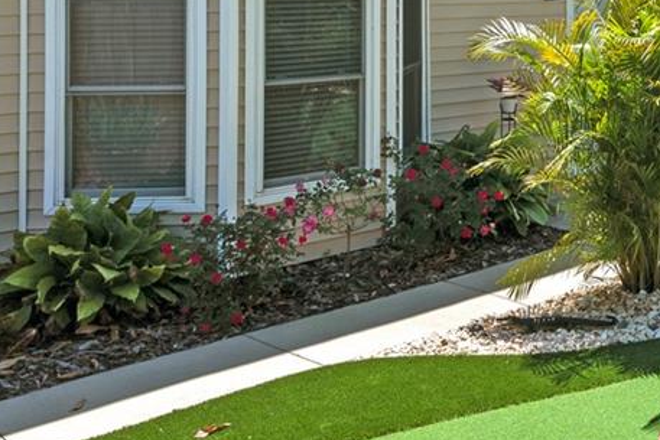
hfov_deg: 31.8
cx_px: 715
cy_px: -8
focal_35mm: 56
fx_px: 1027
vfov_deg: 23.1
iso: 100
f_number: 11
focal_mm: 16
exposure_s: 1/180
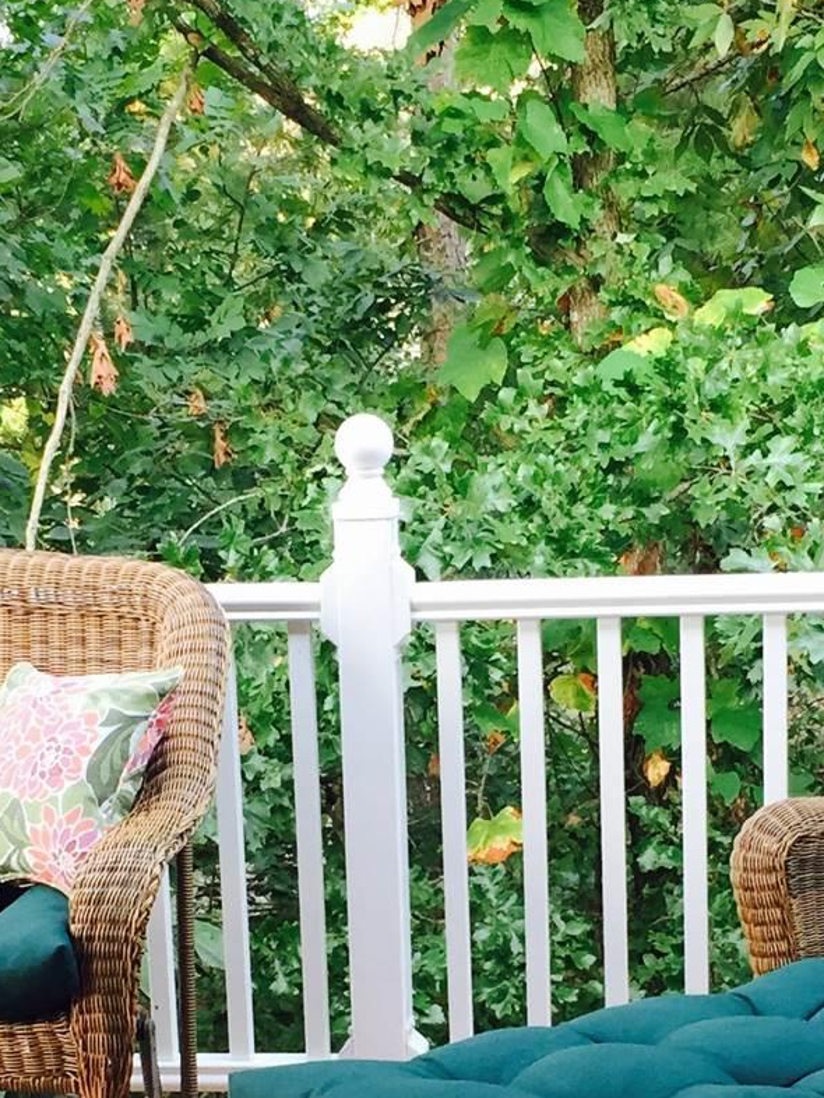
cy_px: 898
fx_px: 2696
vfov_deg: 22.7
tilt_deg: -13.0
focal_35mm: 85
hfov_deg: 17.4
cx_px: 422
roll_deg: +2.5
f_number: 2.2
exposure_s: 1/40
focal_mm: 4.15
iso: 32
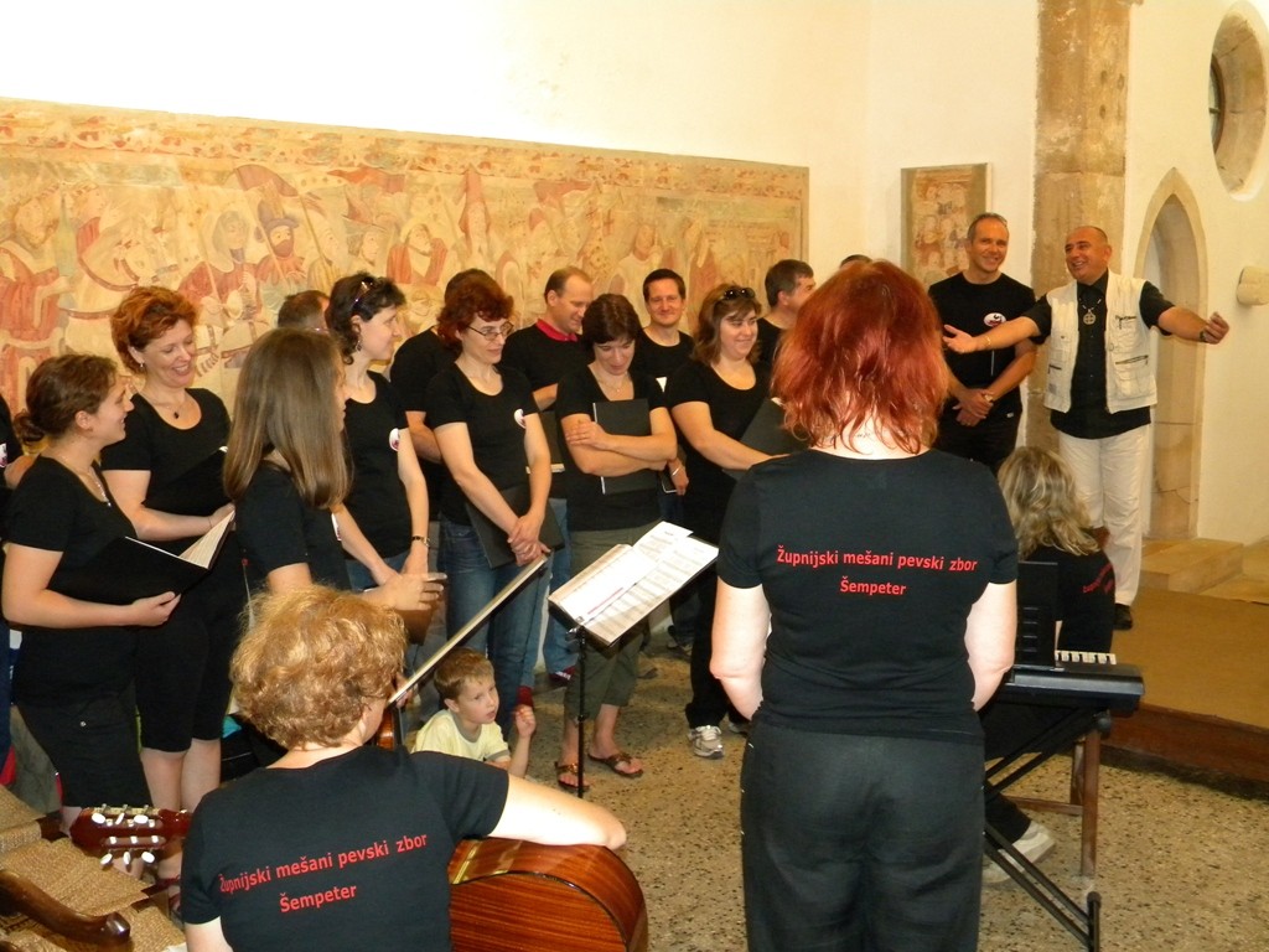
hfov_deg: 51.4
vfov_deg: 39.7
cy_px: 476
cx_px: 634
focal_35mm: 36
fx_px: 1320
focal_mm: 6.4
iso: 400
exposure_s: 1/30
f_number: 3.7
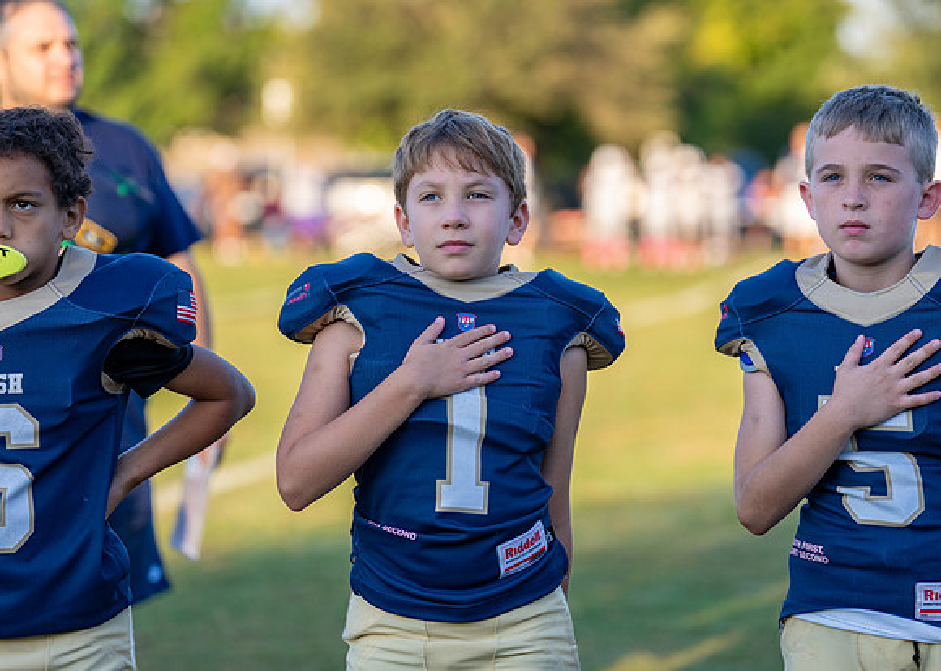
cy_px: 302
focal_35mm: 144
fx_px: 3853
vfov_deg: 10.0
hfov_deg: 13.9
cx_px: 481
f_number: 2.8
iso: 250
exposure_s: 1/1250
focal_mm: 123
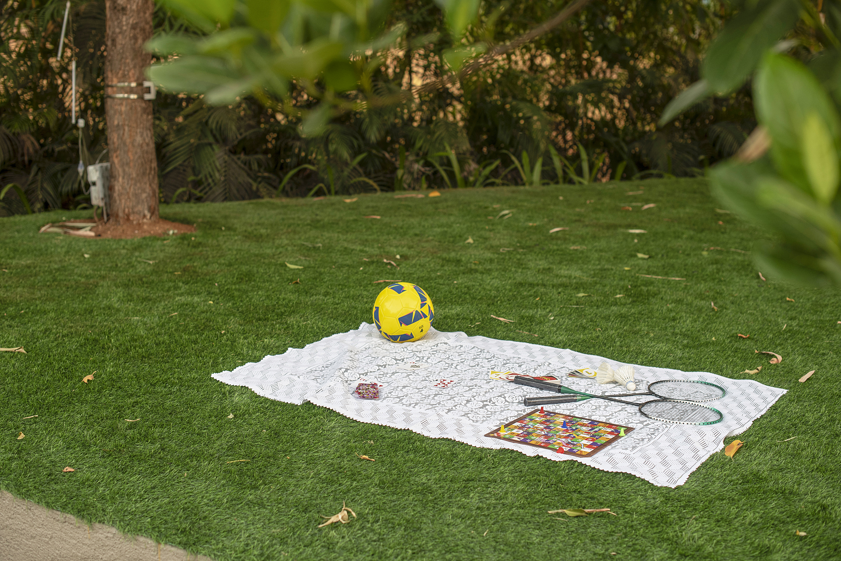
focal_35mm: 51
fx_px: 1192
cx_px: 415
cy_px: 286
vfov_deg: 26.5
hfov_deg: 38.9
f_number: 3.2
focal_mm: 50
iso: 400
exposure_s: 1/60
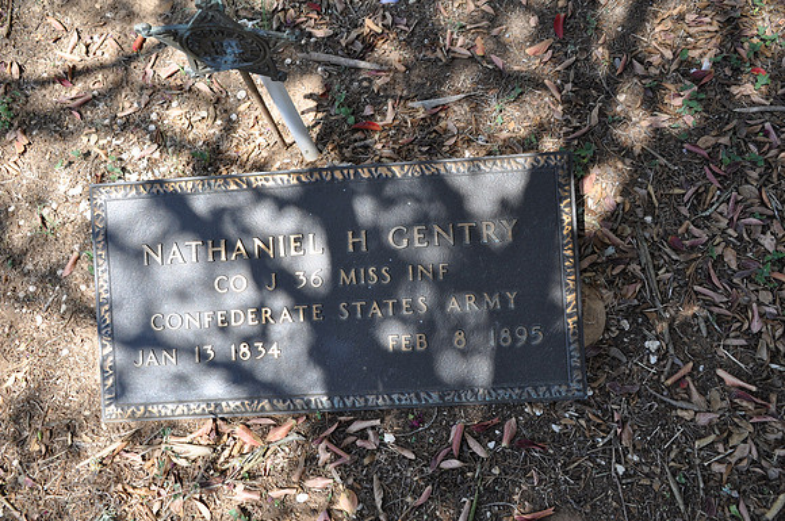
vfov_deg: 34.1
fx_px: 849
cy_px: 260
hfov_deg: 49.6
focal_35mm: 39
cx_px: 392
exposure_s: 1/80
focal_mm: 26
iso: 200
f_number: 9
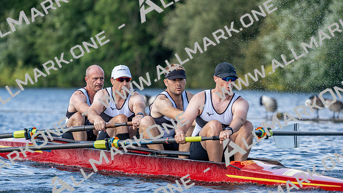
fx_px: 3466
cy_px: 110
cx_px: 172
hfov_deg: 5.7
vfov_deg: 3.2
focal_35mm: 381
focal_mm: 362
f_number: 6.3
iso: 500
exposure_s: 1/1600
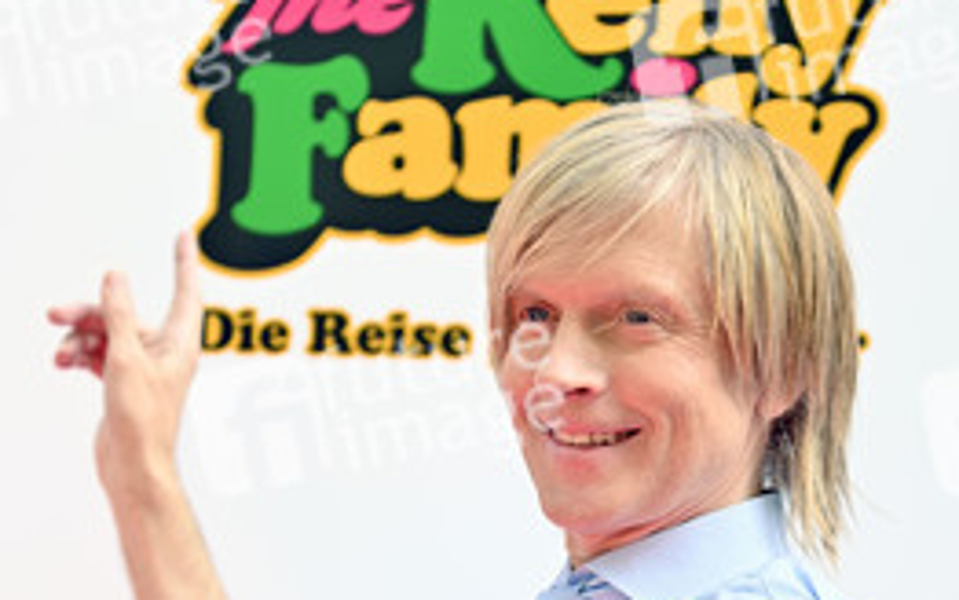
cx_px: 483
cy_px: 593
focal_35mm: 109
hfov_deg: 19.1
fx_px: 2850
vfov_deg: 11.9
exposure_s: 1/1000
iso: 640
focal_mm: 70
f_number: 2.8
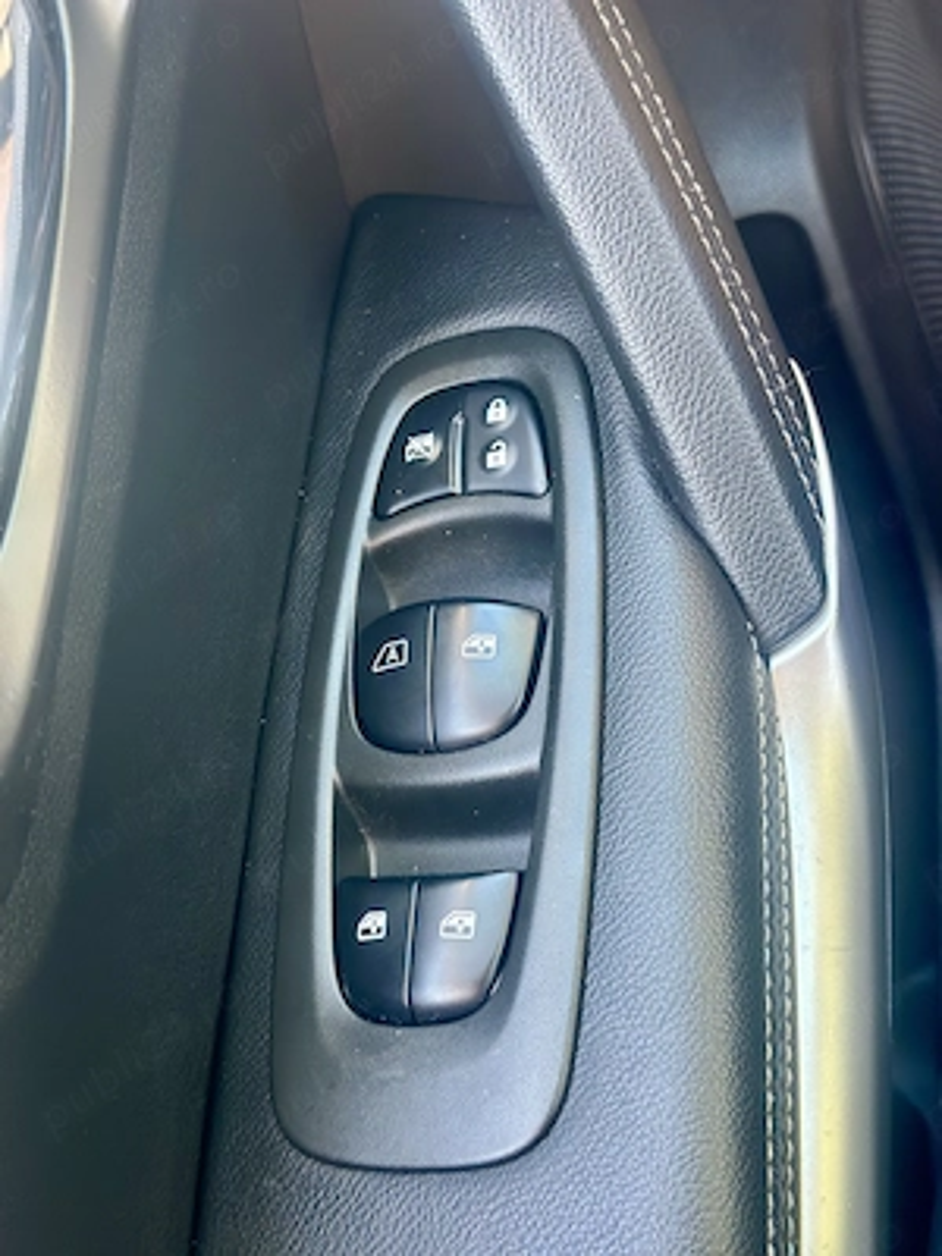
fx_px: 1742
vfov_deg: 39.7
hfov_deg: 30.3
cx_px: 471
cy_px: 628
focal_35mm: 48
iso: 200
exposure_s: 1/60
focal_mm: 6.86
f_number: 1.78
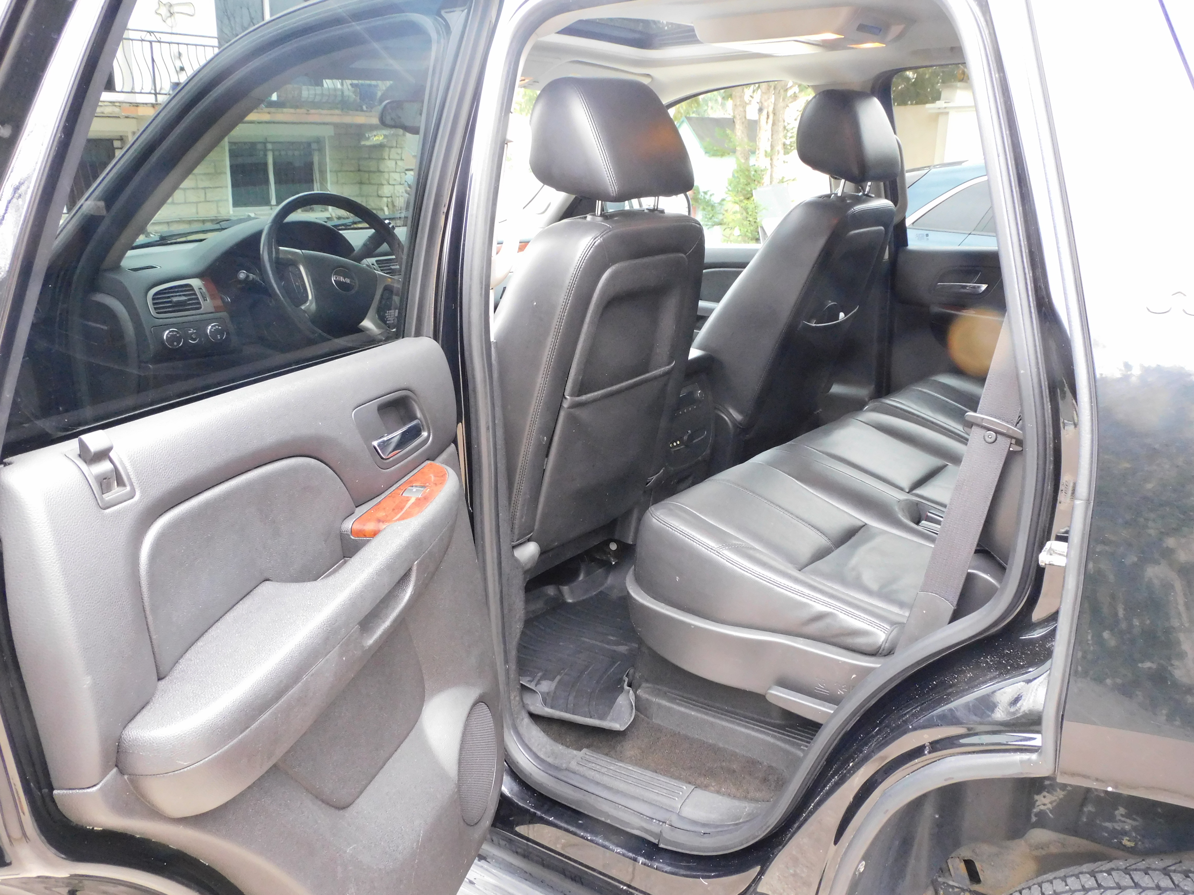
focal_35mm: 30
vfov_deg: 46.8
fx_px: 1035
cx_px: 597
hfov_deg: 60.0
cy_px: 448
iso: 560
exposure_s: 1/60
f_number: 3.5
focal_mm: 5.4
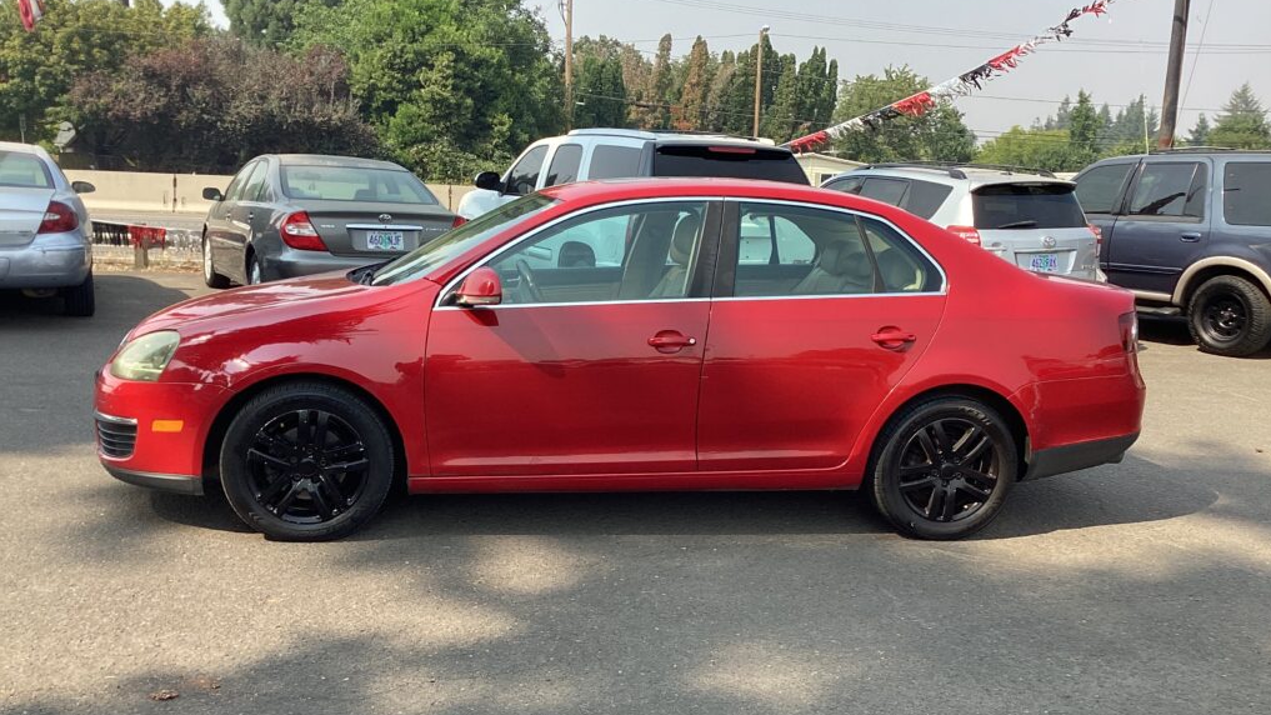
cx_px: 639
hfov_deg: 58.0
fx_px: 1146
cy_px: 404
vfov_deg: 34.6
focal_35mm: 34
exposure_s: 1/411
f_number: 2.4
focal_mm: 3.3
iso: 25
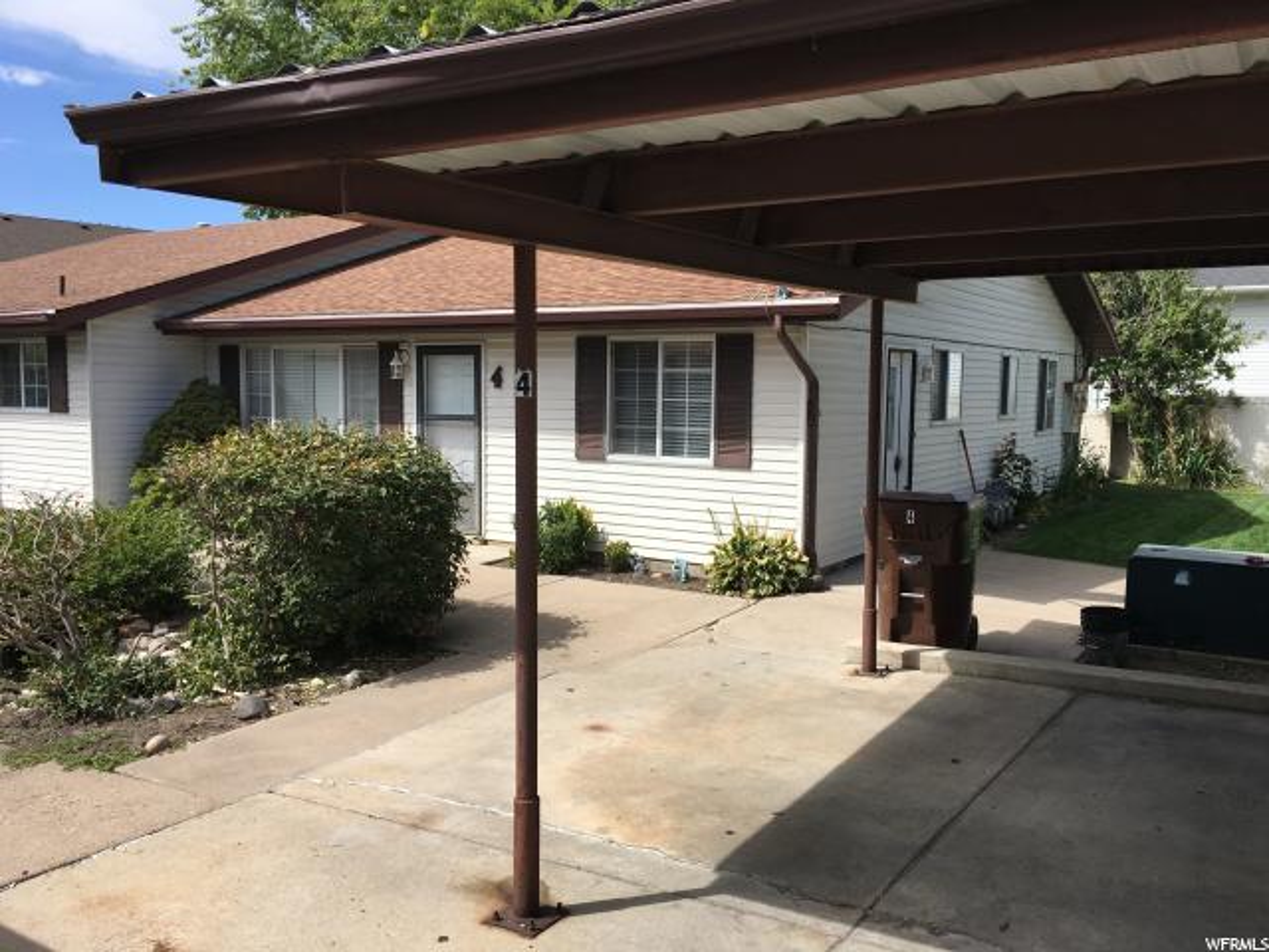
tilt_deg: -5.8
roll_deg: -0.2
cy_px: 476
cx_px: 634
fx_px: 1063
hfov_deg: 61.7
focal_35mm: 29
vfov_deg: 48.2
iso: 25
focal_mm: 4.15
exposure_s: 1/1570
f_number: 2.2
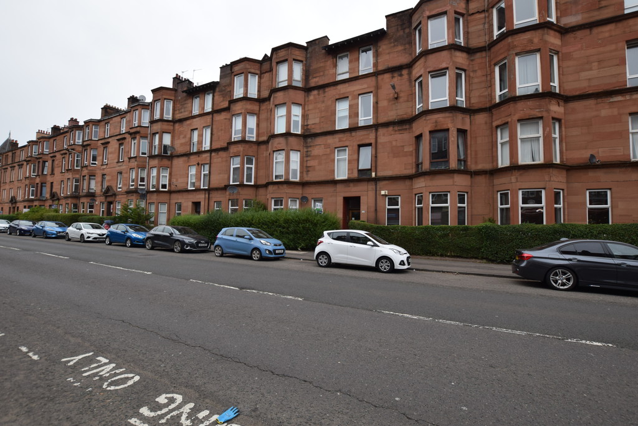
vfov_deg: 77.3
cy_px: 213
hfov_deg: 100.4
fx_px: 266
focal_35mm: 15
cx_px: 319
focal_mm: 10
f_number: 7.1
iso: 400
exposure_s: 1/200
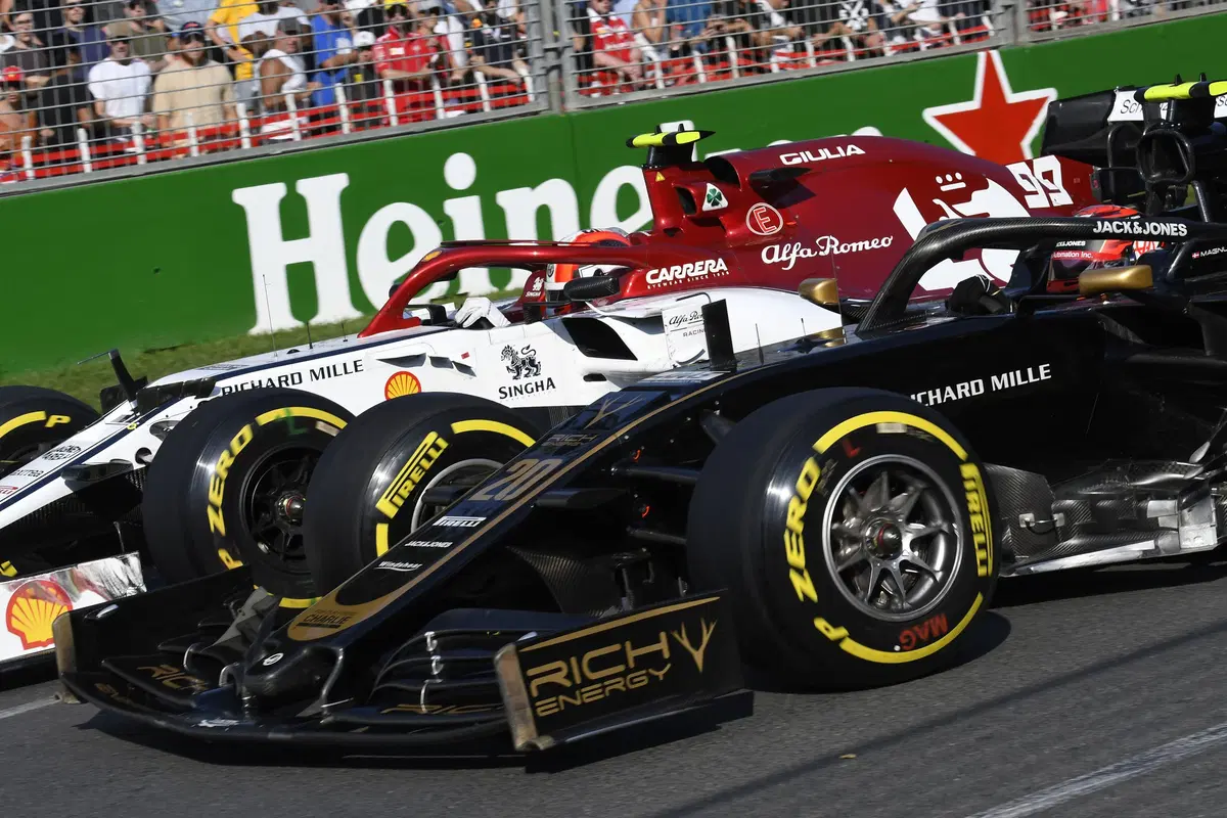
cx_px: 614
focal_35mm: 128
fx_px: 4345
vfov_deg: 10.8
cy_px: 409
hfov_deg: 16.1
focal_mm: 85
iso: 800
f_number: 11
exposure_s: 1/1600
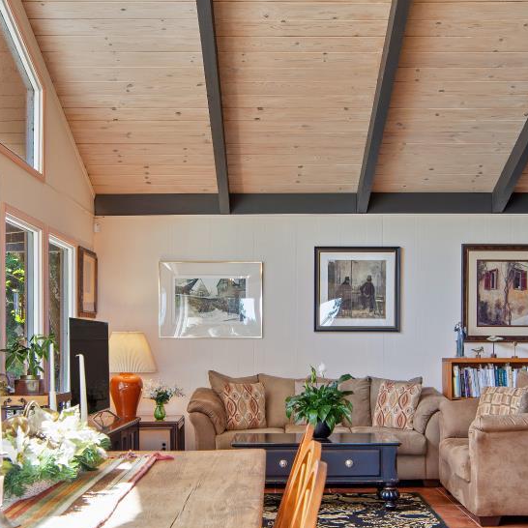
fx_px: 846
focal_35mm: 49
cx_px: 273
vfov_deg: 34.6
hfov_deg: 34.7
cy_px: 297
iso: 100
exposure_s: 1/60
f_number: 4
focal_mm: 14
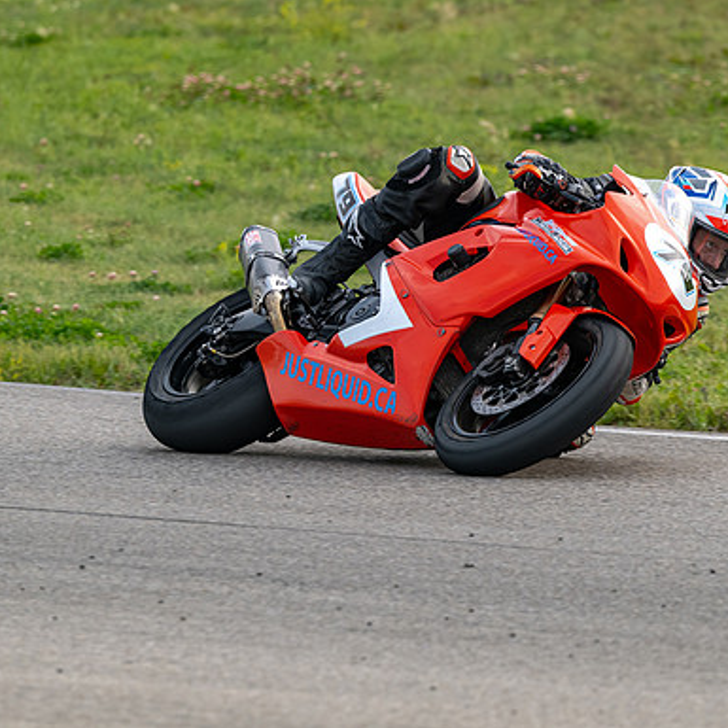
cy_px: 279
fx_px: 10707
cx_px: 373
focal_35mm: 450
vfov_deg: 3.9
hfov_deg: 3.9
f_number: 5.6
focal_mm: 280
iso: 450
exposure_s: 1/1250
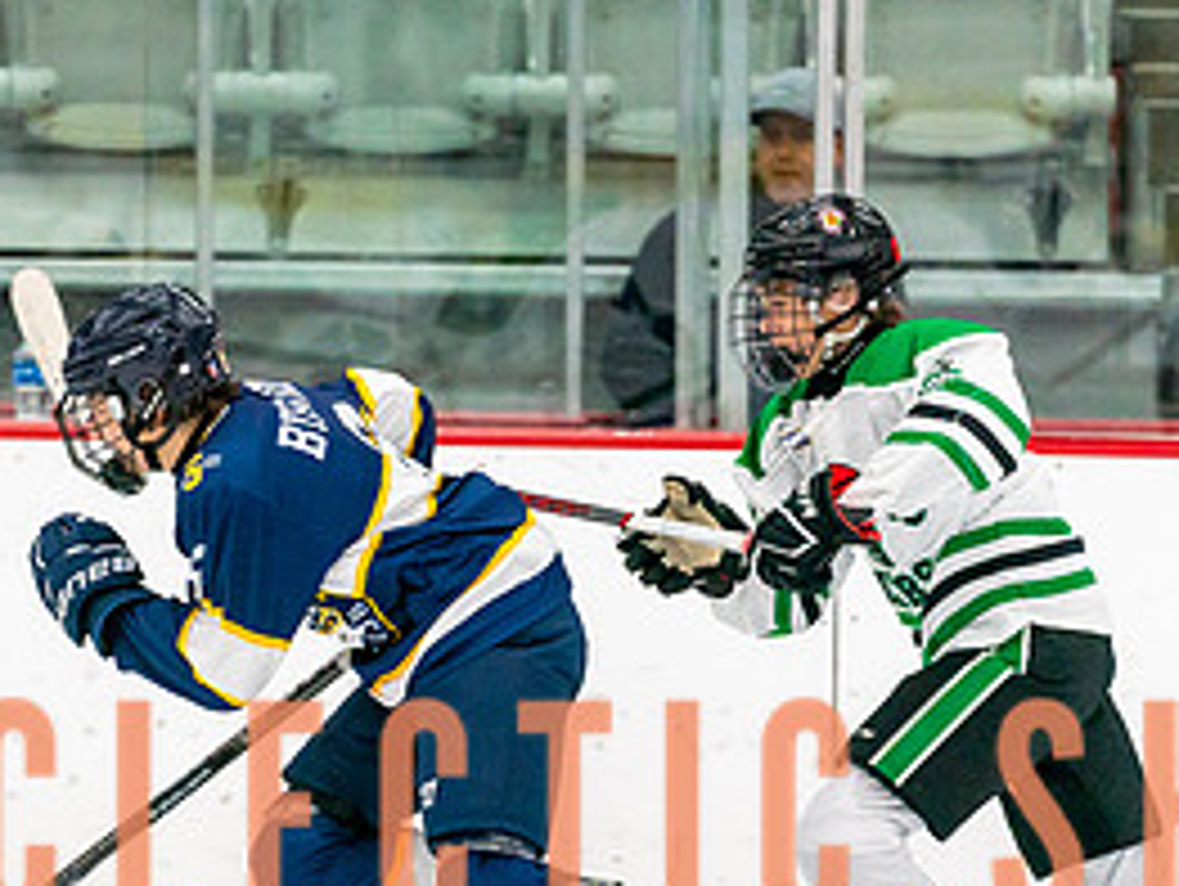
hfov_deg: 4.0
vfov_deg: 3.0
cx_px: 211
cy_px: 809
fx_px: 16773
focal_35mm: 492
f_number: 2.8
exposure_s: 1/1250
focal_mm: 198
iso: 3200
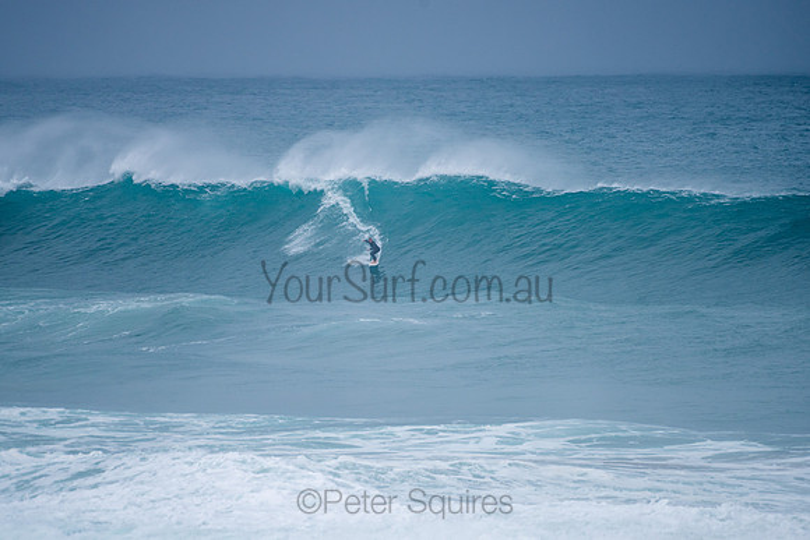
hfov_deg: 3.4
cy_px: 250
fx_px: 13800
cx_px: 388
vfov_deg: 2.2
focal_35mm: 613
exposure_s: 1/1250
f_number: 5.6
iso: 180
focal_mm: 500
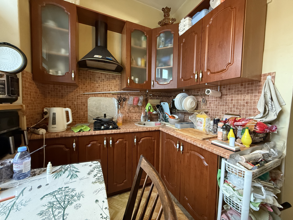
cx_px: 146
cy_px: 110
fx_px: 119
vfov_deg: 85.7
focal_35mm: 14
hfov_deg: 102.1
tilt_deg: -2.5
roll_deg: -1.3
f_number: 2.2
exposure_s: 1/60
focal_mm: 2.22
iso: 640
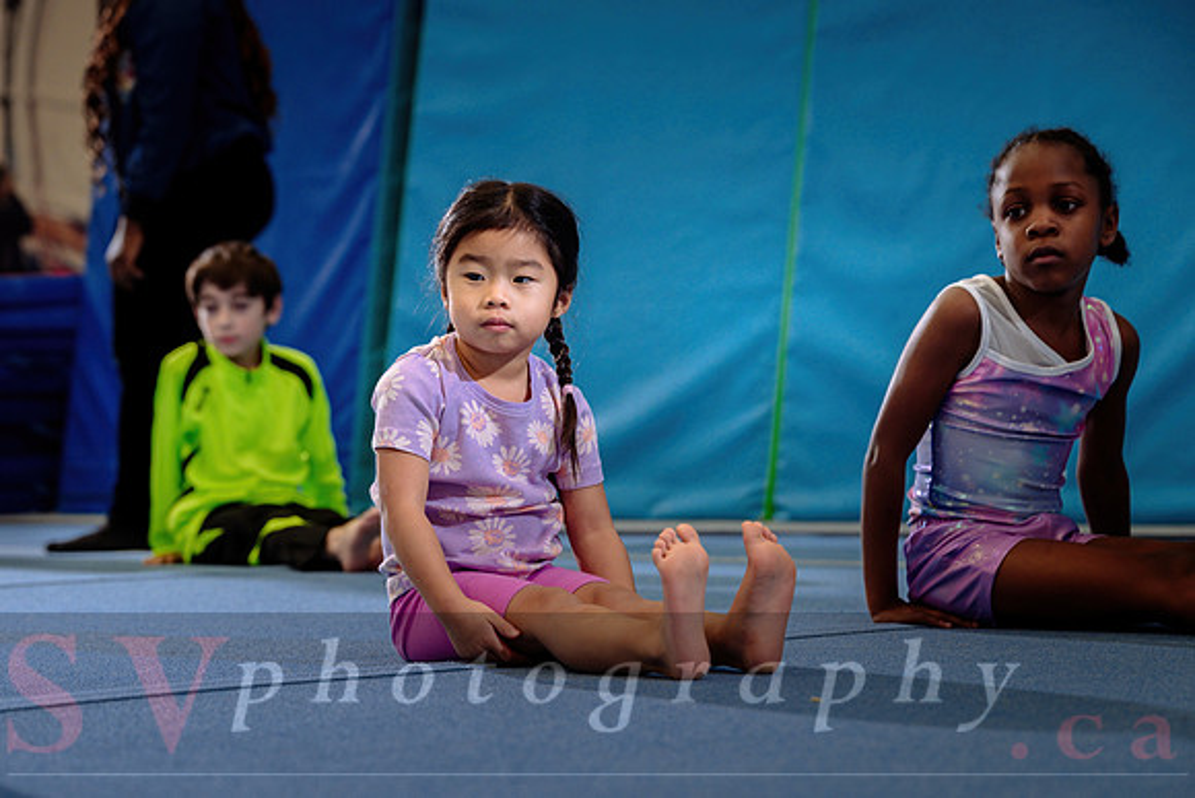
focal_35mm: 87
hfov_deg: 23.5
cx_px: 477
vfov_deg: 15.8
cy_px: 463
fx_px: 2873
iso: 800
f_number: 3.5
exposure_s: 1/160
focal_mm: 70
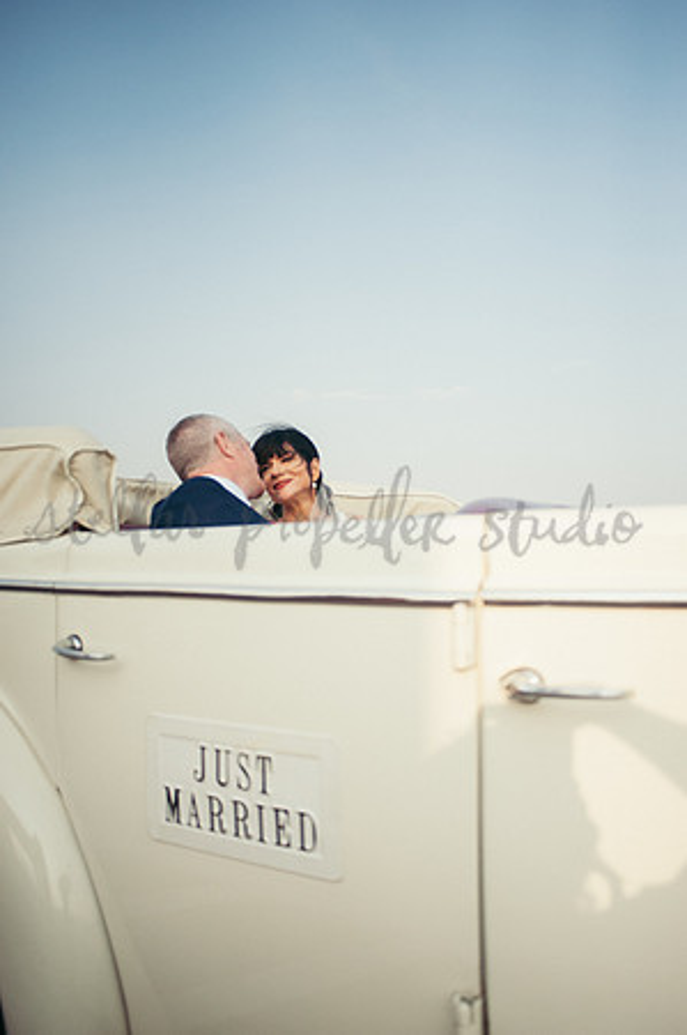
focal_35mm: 28
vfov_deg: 65.5
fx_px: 803
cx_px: 344
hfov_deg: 46.3
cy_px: 518
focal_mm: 28
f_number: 2.8
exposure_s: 1/8000
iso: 1000
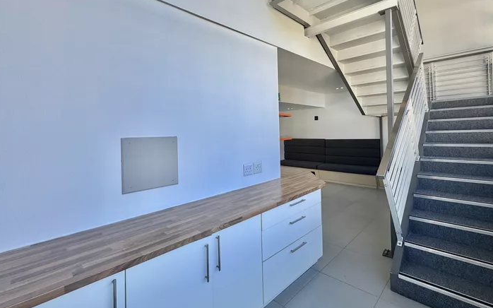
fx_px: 228
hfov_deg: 93.9
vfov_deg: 67.6
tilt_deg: -0.6
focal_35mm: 17
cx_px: 278
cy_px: 129
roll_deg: +1.6
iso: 40
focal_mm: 2.22
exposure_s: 1/218
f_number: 2.2
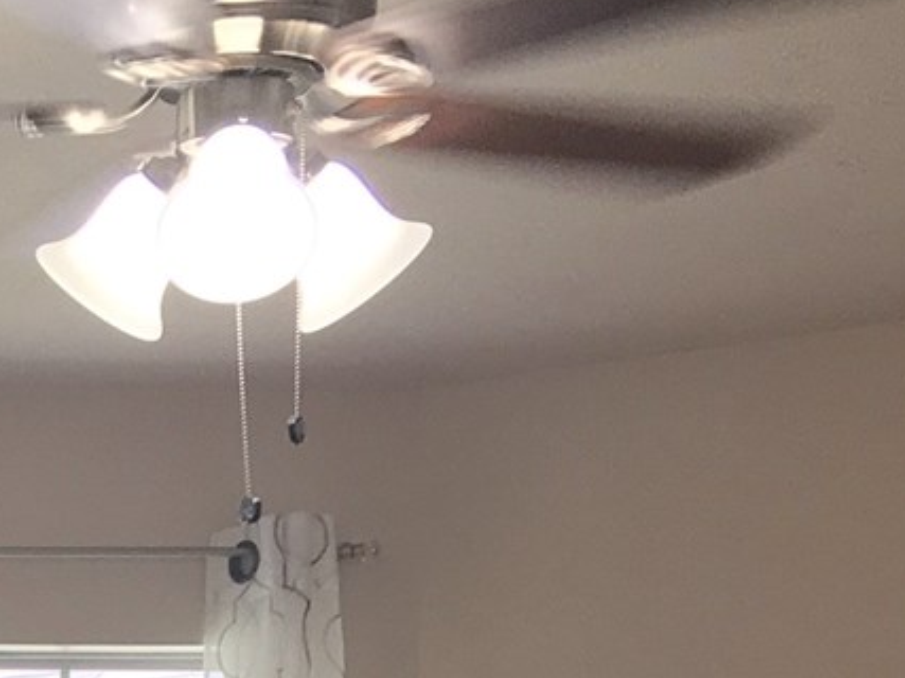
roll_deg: -0.6
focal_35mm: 139
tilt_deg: -3.1
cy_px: 1375
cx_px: -456
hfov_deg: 13.4
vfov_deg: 9.9
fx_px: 3633
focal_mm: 4.15
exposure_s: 1/60
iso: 25
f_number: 2.2
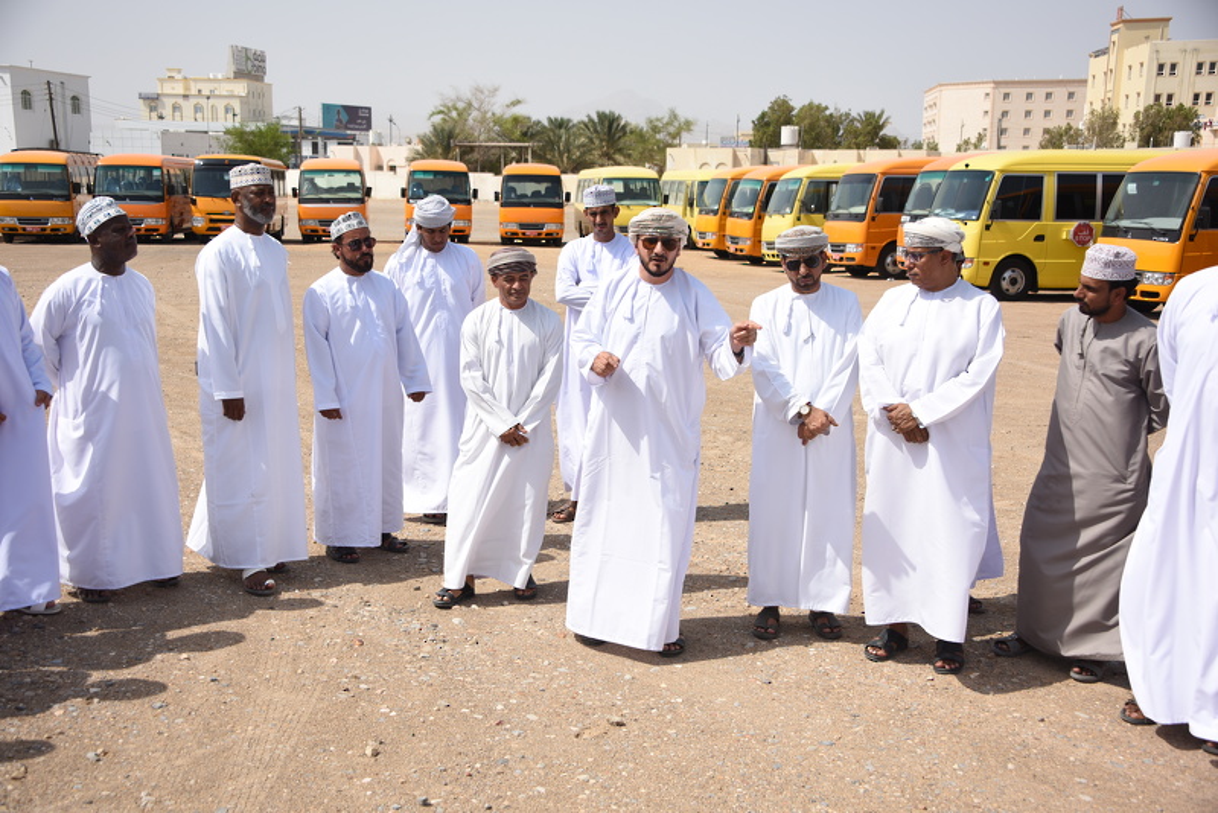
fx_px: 1489
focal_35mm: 44
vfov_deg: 30.5
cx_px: 609
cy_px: 406
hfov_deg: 44.5
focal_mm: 44
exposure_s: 1/640
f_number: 5
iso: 100
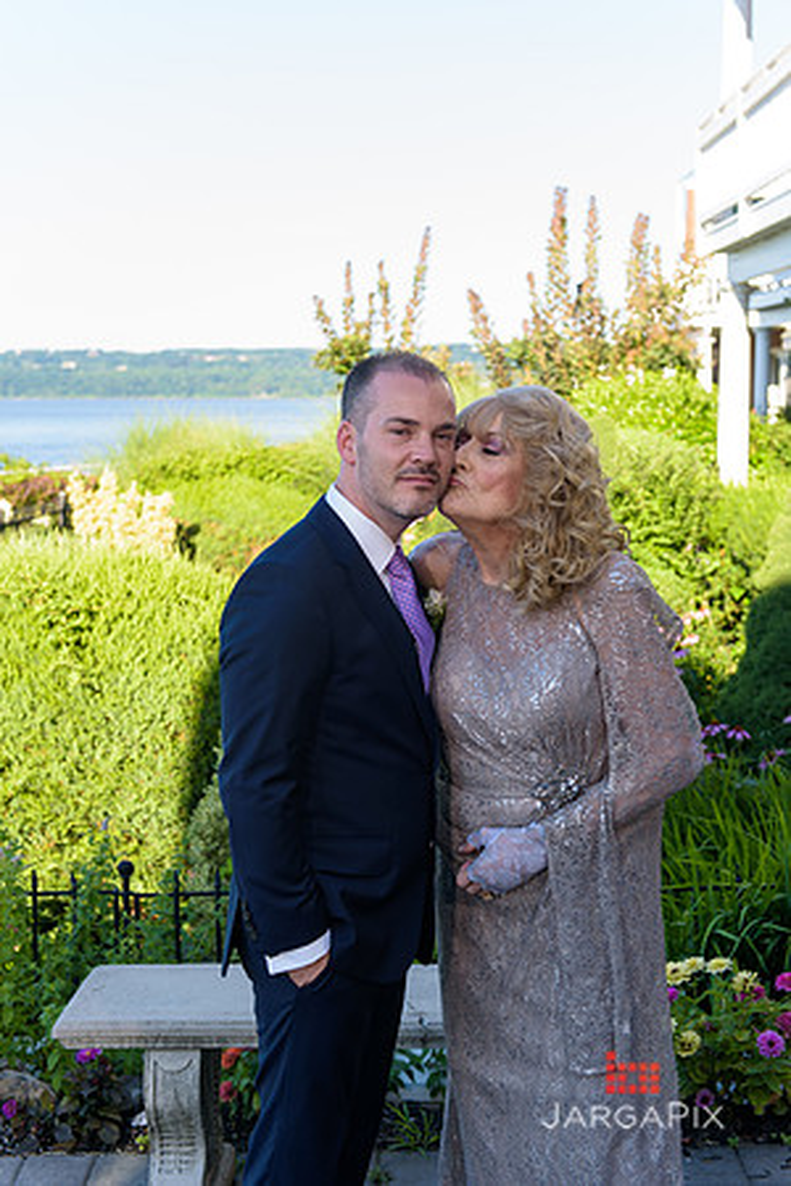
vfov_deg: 38.2
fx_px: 1714
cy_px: 593
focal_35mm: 52
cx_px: 396
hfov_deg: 26.0
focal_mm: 52
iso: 200
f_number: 4
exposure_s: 1/250
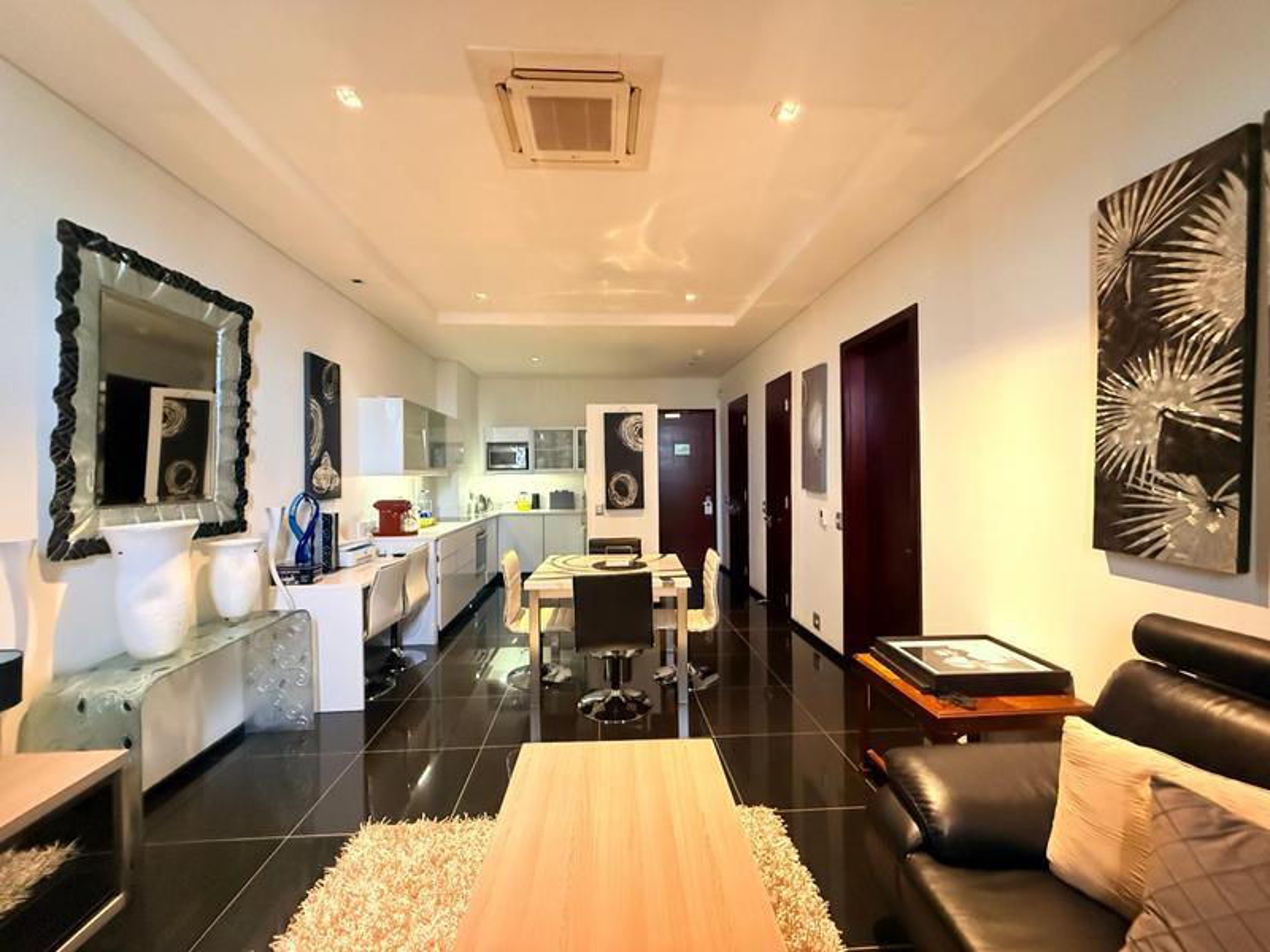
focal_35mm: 14
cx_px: 635
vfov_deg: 85.7
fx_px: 514
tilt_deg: +0.7
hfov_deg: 102.1
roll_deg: +1.0
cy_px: 476
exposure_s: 1/50
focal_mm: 2.22
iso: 1250
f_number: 2.2
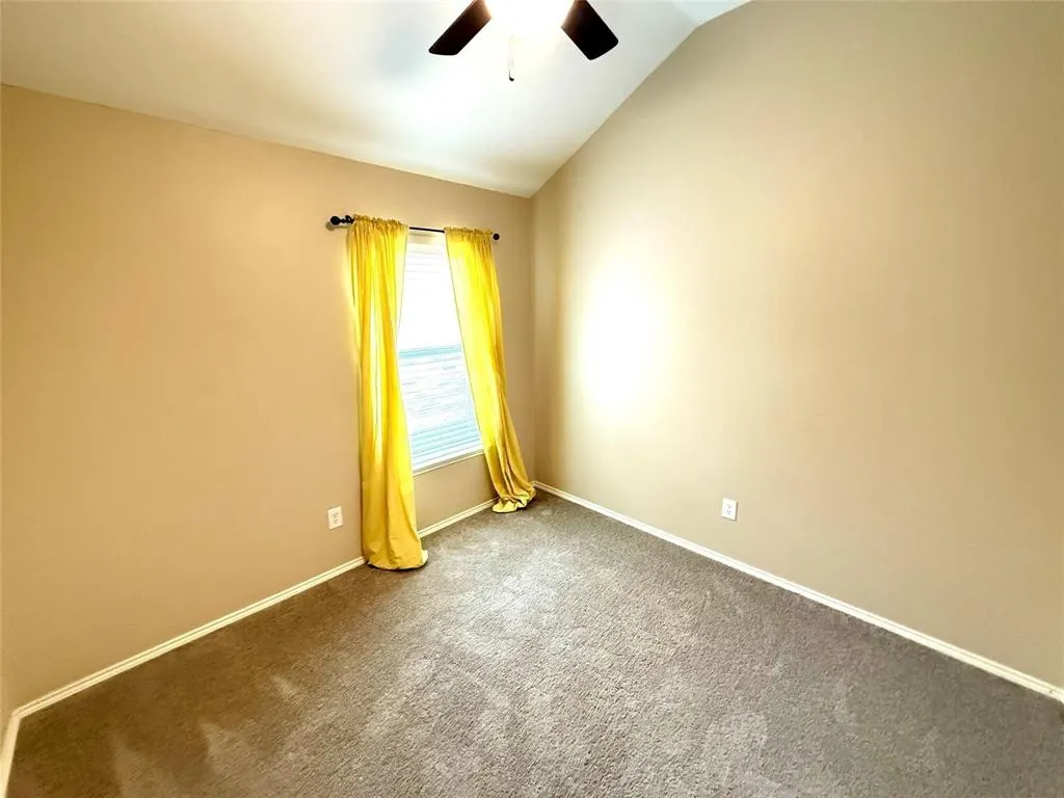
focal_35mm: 14
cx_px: 532
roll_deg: +0.7
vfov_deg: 85.7
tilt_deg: -12.4
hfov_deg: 102.1
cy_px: 399
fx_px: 430
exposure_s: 1/40
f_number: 2.2
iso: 1000
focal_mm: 2.22
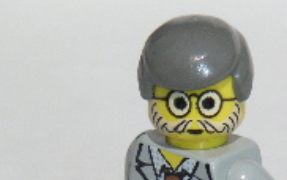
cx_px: 180
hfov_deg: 8.1
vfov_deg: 5.1
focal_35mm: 259
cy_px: 219
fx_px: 2027
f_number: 8
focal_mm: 17.1
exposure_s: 1/1000
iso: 160
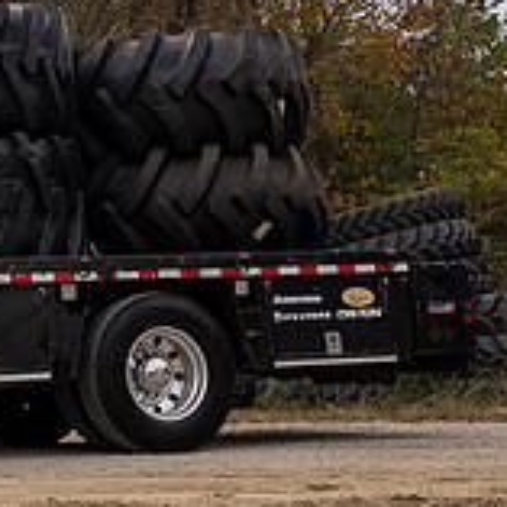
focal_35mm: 88
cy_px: 140
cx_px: -223
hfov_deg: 17.9
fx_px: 1458
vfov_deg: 19.6
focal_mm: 28
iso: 100
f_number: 5.6
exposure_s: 1/125
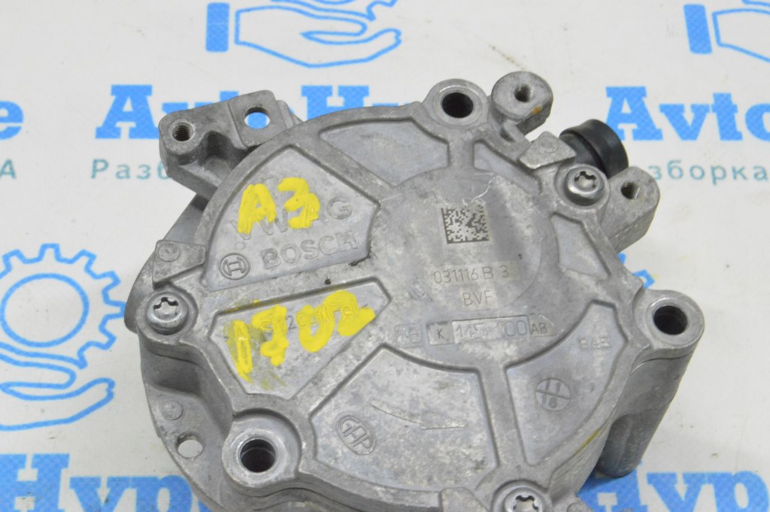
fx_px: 1763
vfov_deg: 16.5
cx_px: 385
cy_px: 256
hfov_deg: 24.6
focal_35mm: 82
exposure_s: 1/15
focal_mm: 55
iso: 6400
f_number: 20
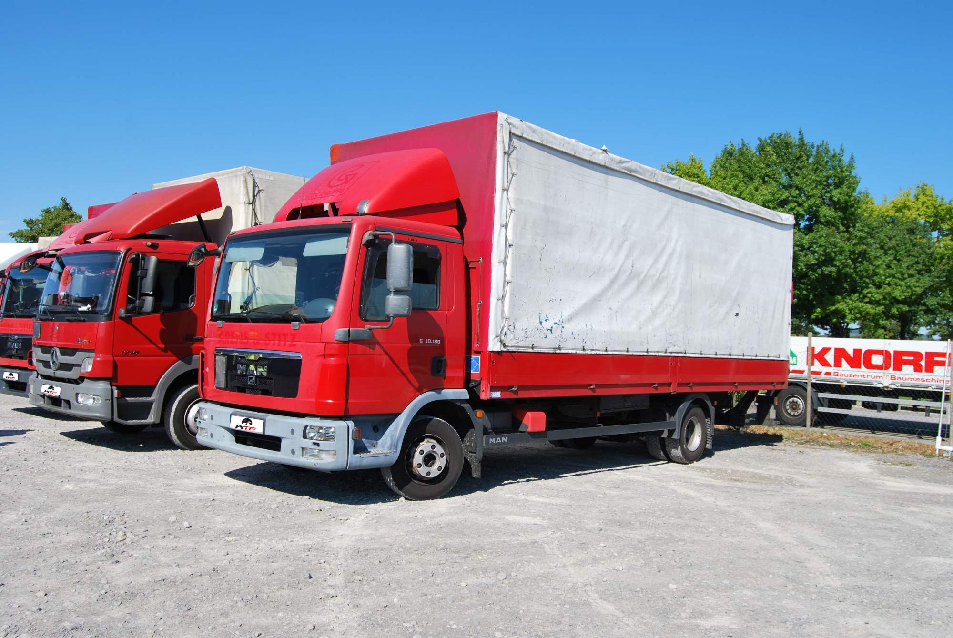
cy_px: 319
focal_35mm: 33
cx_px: 476
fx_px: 875
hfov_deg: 57.2
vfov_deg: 40.1
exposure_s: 1/250
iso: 100
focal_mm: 22
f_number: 9
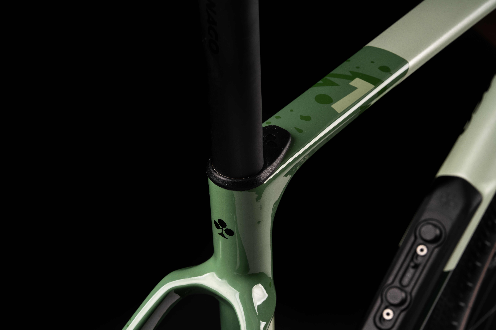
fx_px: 964
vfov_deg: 19.5
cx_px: 248
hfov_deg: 28.8
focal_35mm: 70
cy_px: 165
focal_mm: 70
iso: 100
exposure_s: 1/160
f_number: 16
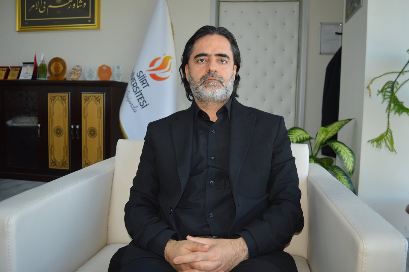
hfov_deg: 61.9
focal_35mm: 30
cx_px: 204
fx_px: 341
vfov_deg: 43.6
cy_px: 136
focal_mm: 20
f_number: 3.5
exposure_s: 1/60
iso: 400
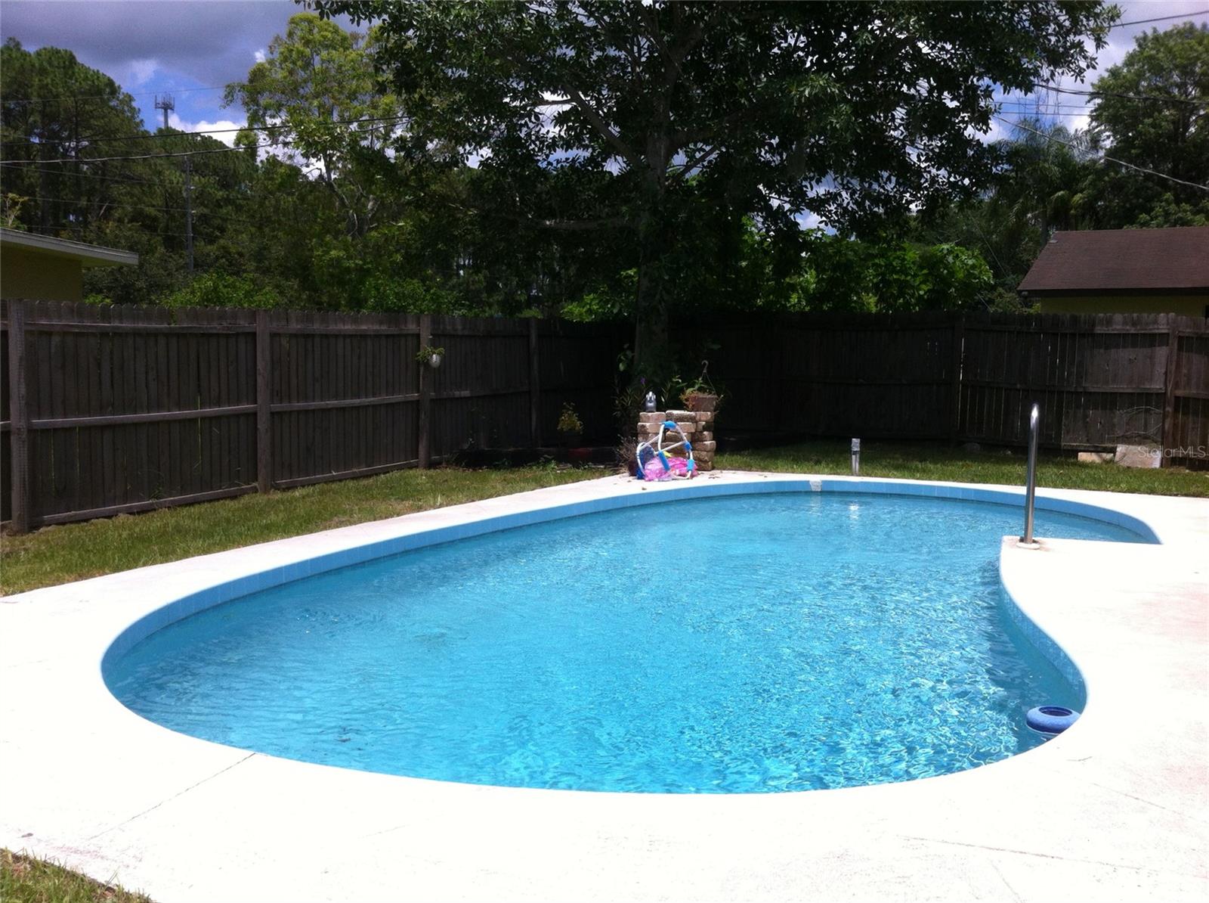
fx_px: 1220
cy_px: 452
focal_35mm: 35
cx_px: 604
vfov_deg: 40.6
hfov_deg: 52.7
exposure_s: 1/1508
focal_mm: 3.85
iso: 80
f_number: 2.8
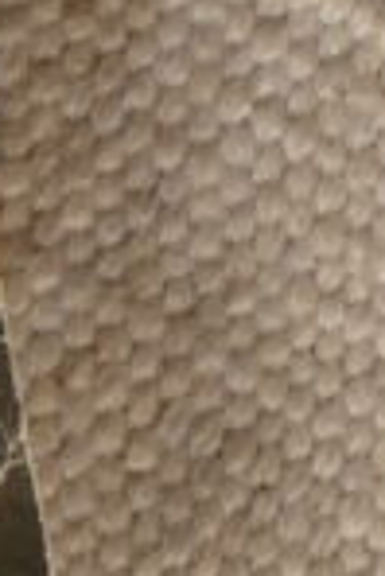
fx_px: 14723
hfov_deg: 1.5
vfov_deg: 2.2
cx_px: -863
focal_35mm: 920
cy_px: 428
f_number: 5.2
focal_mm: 22.9
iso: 200
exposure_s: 1/80
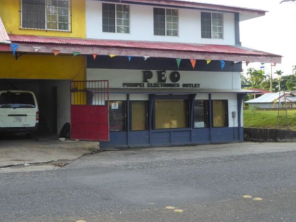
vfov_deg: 28.5
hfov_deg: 37.2
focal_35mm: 51
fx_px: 436
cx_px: 106
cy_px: 94
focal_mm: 6.3
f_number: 3.7
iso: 80
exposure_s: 1/80
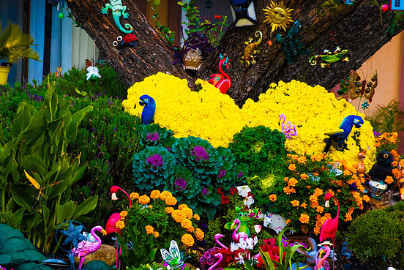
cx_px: 199
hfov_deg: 7.0
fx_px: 3302
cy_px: 139
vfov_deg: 4.7
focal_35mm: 294
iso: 1250
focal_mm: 140
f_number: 10
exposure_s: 1/800
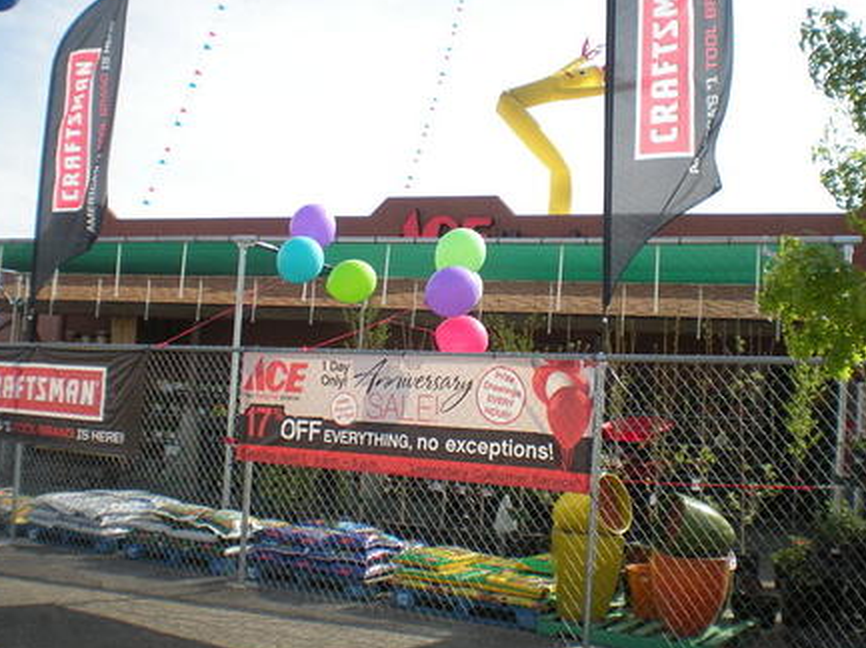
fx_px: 1025
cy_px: 318
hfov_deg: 45.8
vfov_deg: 35.1
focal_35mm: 41
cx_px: 439
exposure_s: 1/361
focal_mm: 6.3
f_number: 4.6
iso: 89
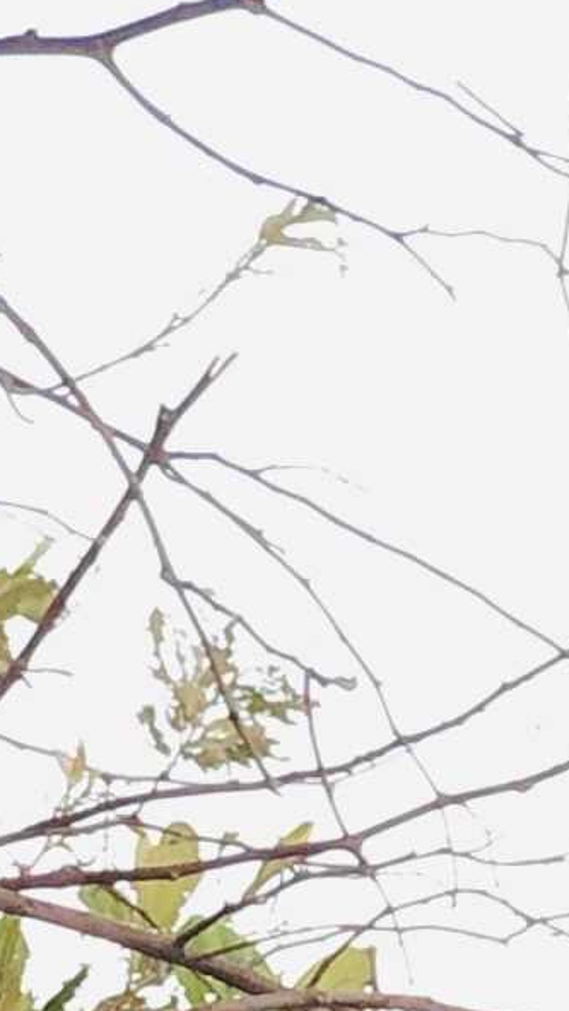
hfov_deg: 3.1
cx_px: 376
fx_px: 10353
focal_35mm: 386
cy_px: 3257
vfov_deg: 5.2
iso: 50
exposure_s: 1/60
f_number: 2.4
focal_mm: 6
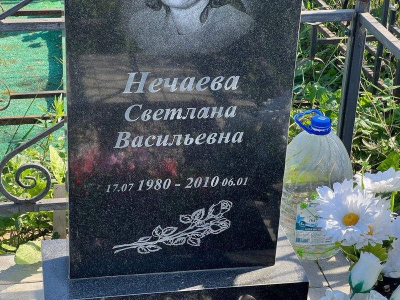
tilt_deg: -27.5
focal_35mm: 77
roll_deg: -2.5
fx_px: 890
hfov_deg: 25.3
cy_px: 150
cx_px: 200
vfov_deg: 19.1
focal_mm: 9
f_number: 2.8
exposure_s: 1/131
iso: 32
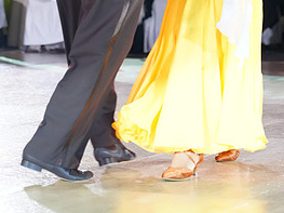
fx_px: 1739
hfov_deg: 9.3
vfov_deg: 6.9
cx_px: 179
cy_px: -69
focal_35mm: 212
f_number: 4
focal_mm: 100
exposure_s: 1/320
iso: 3200
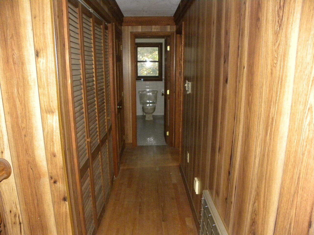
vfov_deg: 53.1
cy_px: 118
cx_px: 157
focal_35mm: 26
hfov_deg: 67.3
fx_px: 236
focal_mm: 4.6
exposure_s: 1/30
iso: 400
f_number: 2.8
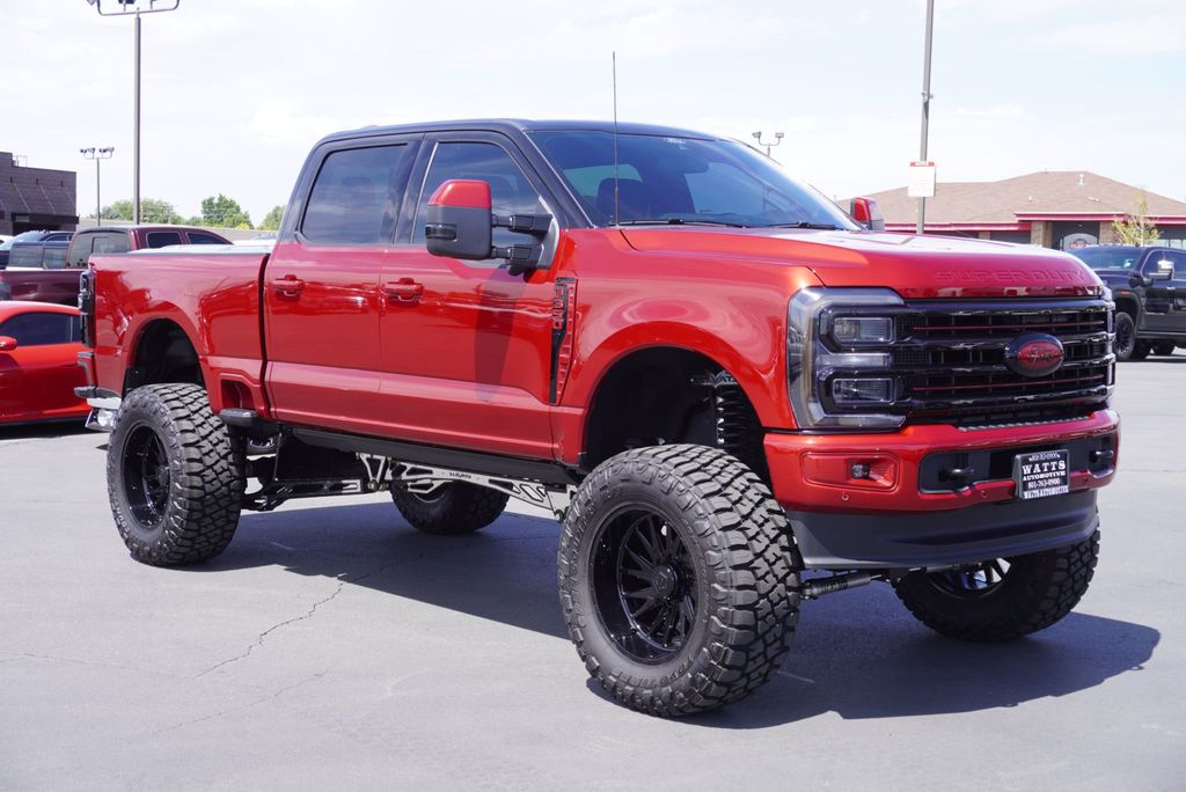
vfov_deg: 26.5
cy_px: 396
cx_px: 593
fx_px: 1681
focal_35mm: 51
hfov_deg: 38.9
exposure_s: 1/100
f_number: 8
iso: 100
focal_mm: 34
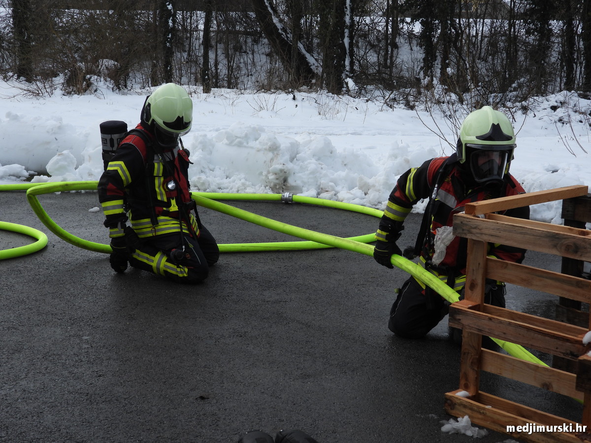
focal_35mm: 60
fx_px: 1024
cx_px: 296
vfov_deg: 24.4
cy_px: 222
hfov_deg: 32.2
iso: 100
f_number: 3.5
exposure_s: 1/1250
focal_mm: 10.7
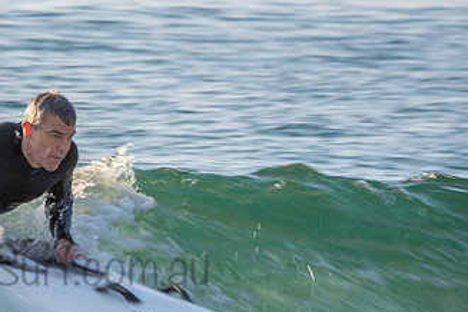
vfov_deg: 1.0
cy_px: 253
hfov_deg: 1.6
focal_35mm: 1329
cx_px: 57
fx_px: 17276
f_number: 14
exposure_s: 1/40
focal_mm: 500
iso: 100
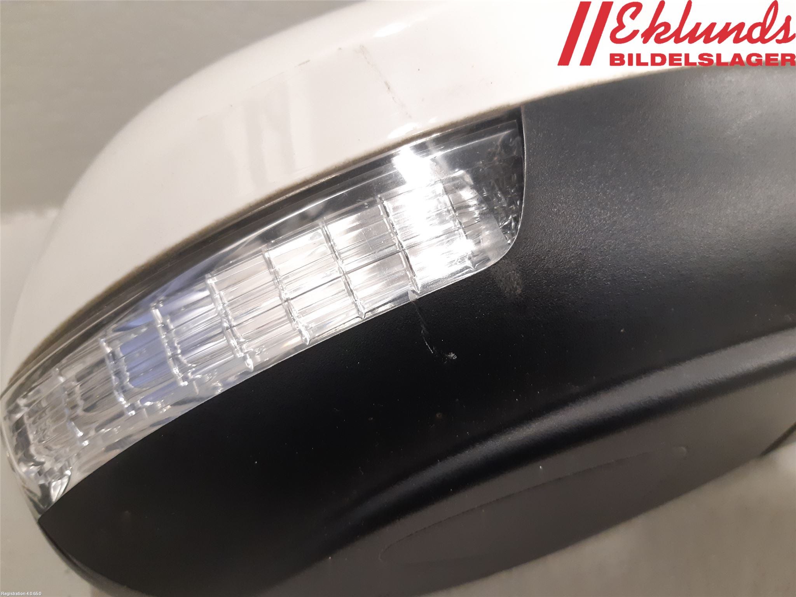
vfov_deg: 53.1
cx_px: 398
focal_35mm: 26
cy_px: 298
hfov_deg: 67.3
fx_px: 598
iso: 200
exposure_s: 1/33
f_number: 1.7
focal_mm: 3.93
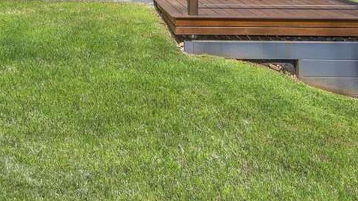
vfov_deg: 18.8
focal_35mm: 59
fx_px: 560
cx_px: 69
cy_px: -63
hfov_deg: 34.3
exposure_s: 1/200
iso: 100
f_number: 8
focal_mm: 14
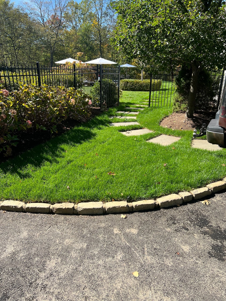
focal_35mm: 26
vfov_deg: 67.3
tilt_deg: -17.5
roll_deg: -0.3
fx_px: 226
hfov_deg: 53.1
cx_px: 113
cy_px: 150
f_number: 1.5
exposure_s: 1/1468
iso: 50
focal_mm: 5.7
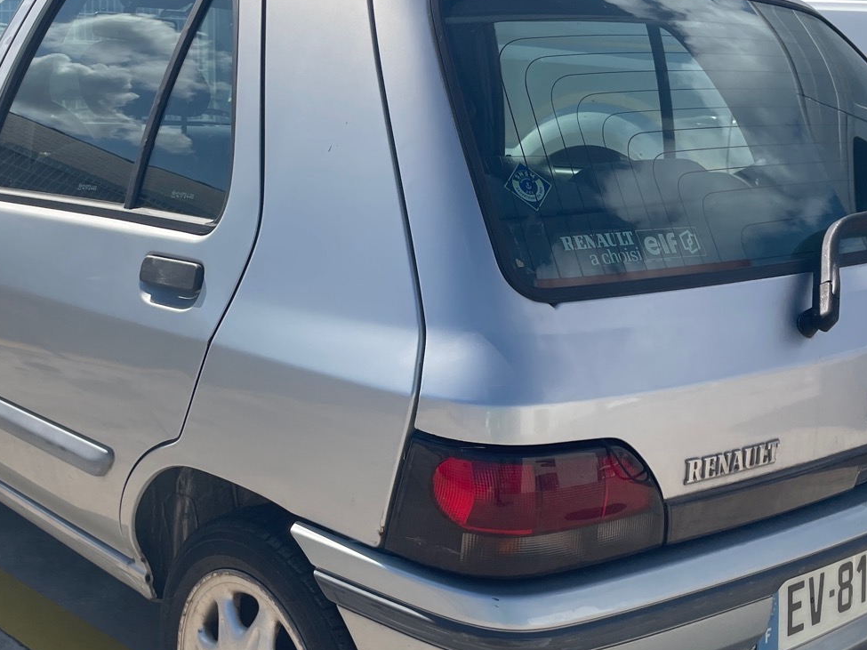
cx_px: 353
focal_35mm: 48
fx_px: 1202
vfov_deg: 30.2
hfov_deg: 39.5
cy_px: 381
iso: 32
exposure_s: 1/3610
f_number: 1.6
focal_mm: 4.2
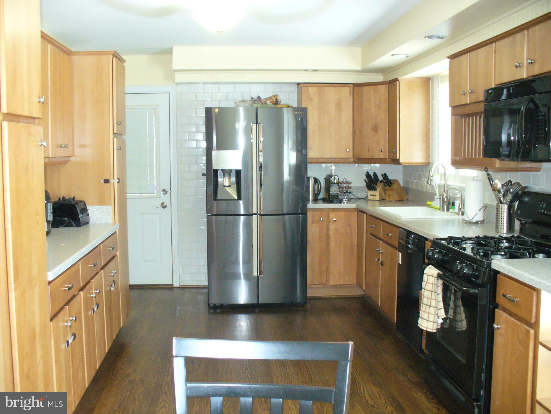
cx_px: 276
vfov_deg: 38.7
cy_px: 207
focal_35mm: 37
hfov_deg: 50.1
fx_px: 589
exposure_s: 1/30
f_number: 2.8
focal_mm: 6.1
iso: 320
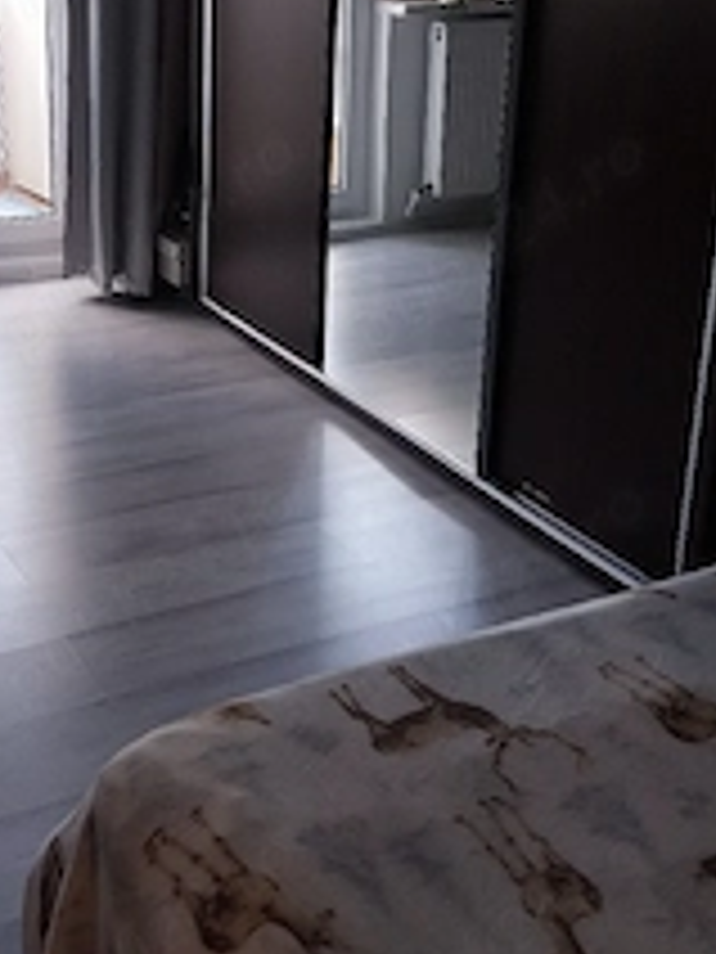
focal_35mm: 49
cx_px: 239
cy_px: 297
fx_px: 1351
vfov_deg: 38.3
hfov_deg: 29.5
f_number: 1.8
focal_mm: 4
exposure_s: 1/50
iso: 100
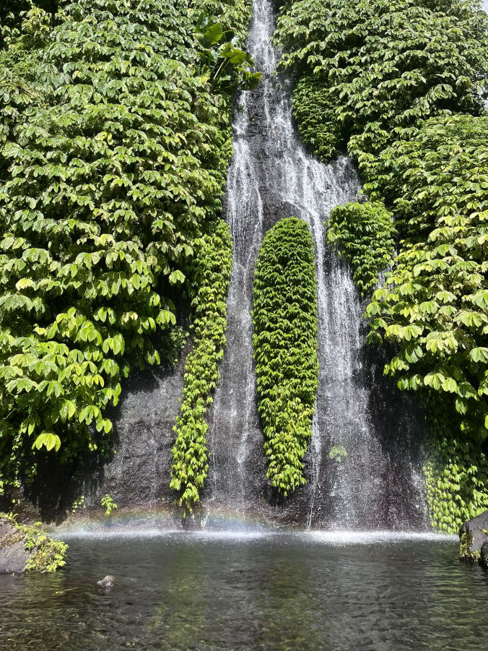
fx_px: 489
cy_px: 326
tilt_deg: +14.8
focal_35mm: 26
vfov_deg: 67.3
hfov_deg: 53.1
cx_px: 244
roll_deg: +0.2
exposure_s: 1/1647
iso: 50
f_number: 1.6
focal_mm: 5.1
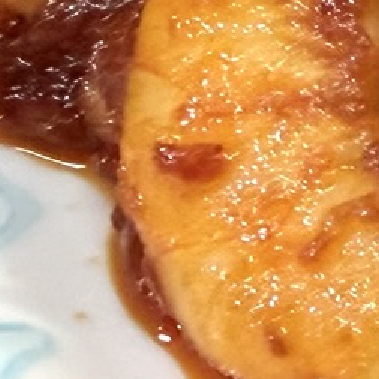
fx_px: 2081
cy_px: 109
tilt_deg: -48.6
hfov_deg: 8.7
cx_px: 1128
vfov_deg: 10.4
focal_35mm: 168
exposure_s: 1/50
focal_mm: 2.22
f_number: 2.2
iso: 400
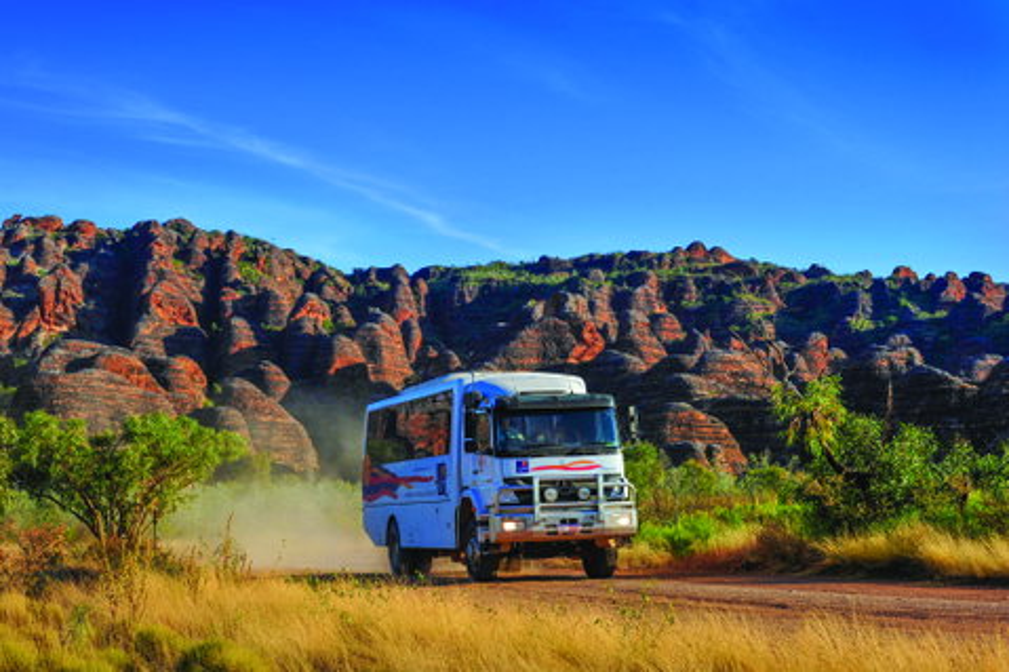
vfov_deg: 19.4
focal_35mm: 70
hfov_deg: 28.9
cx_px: 504
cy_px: 336
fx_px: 1961
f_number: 9
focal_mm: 70
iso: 400
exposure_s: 1/640
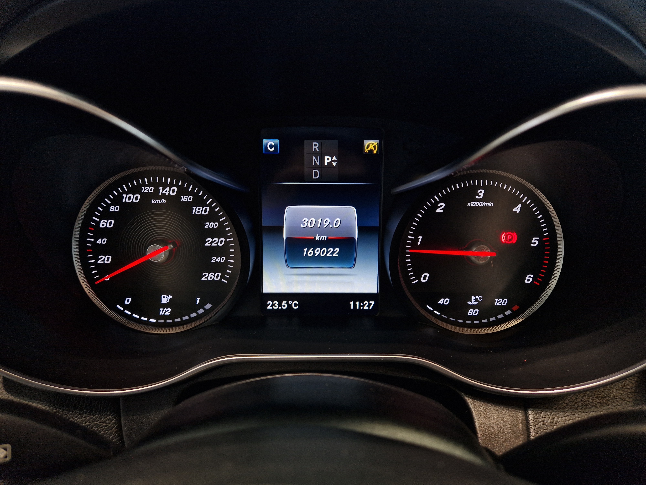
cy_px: 242
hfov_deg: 73.9
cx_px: 323
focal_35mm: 23
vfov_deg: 58.9
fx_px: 429
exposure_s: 1/54
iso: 50
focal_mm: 5.4
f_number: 1.8
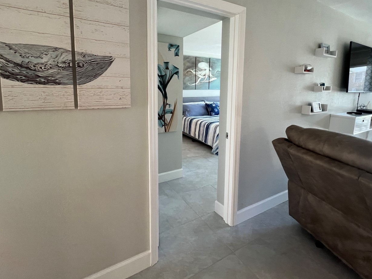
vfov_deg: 73.7
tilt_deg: -6.2
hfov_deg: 91.0
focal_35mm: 17
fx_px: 183
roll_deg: +1.1
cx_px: 194
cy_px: 108
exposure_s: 1/120
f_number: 1.8
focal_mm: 1.57
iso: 200
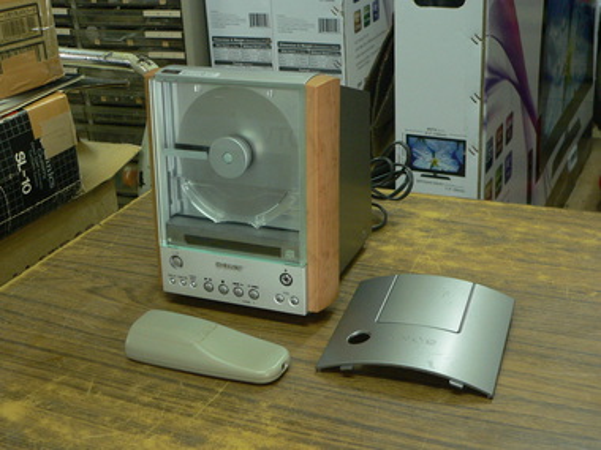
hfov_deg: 38.9
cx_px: 300
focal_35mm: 49
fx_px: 851
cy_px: 225
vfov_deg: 29.7
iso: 200
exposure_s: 1/13
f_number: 2.8
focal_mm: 8.1
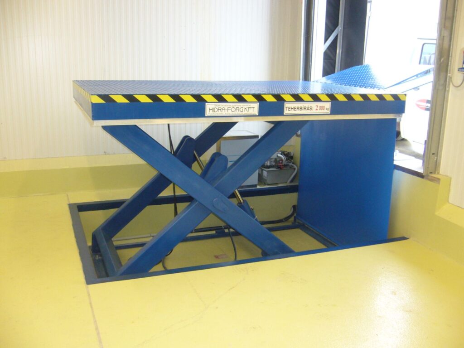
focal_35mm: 35
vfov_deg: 40.7
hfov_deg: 52.6
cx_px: 232
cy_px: 174
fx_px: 469
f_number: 2.8
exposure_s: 1/30
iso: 160
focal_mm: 5.8
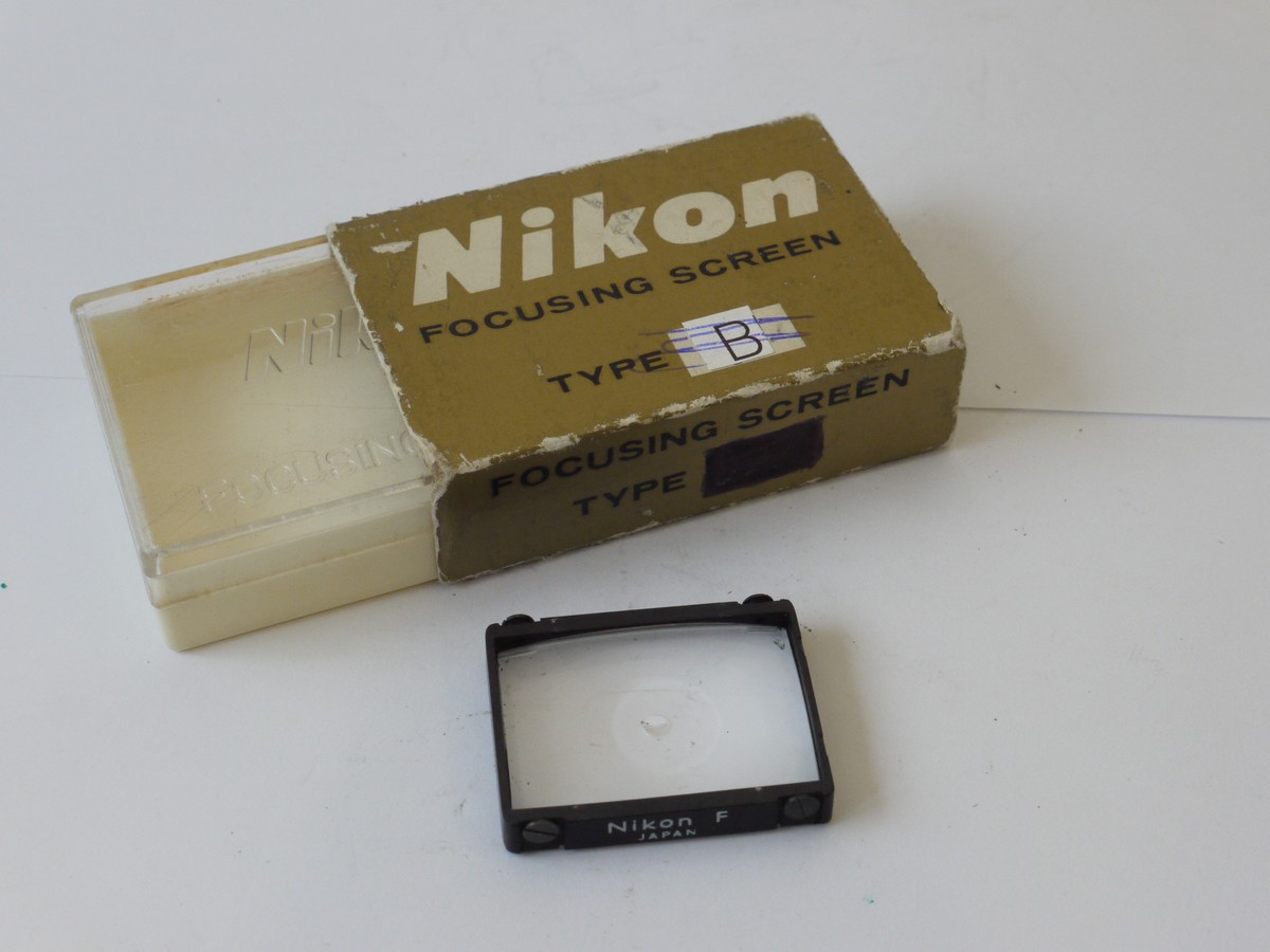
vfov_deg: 25.2
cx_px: 635
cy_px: 476
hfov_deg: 33.2
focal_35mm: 58
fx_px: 2128
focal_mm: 29
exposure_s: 1/40
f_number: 10
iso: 800
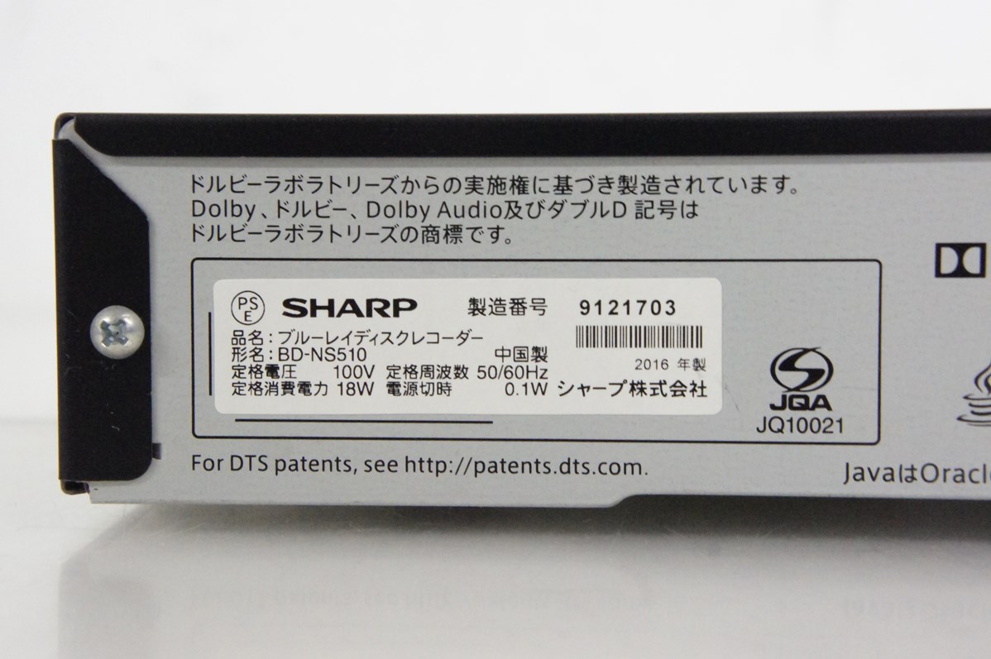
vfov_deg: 20.1
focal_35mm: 68
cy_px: 330
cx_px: 496
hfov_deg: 29.9
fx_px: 1857
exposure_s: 1/50
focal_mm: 45
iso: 6400
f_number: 10
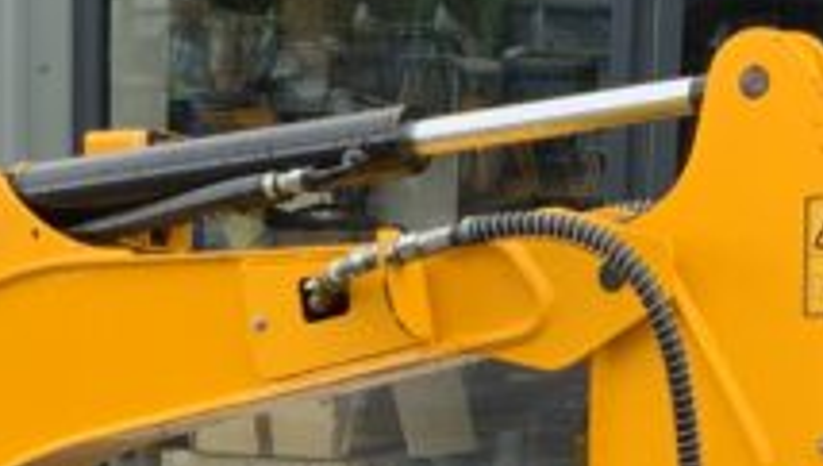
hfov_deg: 14.1
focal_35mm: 151
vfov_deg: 7.8
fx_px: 3299
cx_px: 92
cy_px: 801
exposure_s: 1/128
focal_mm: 3
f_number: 1.8
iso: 16
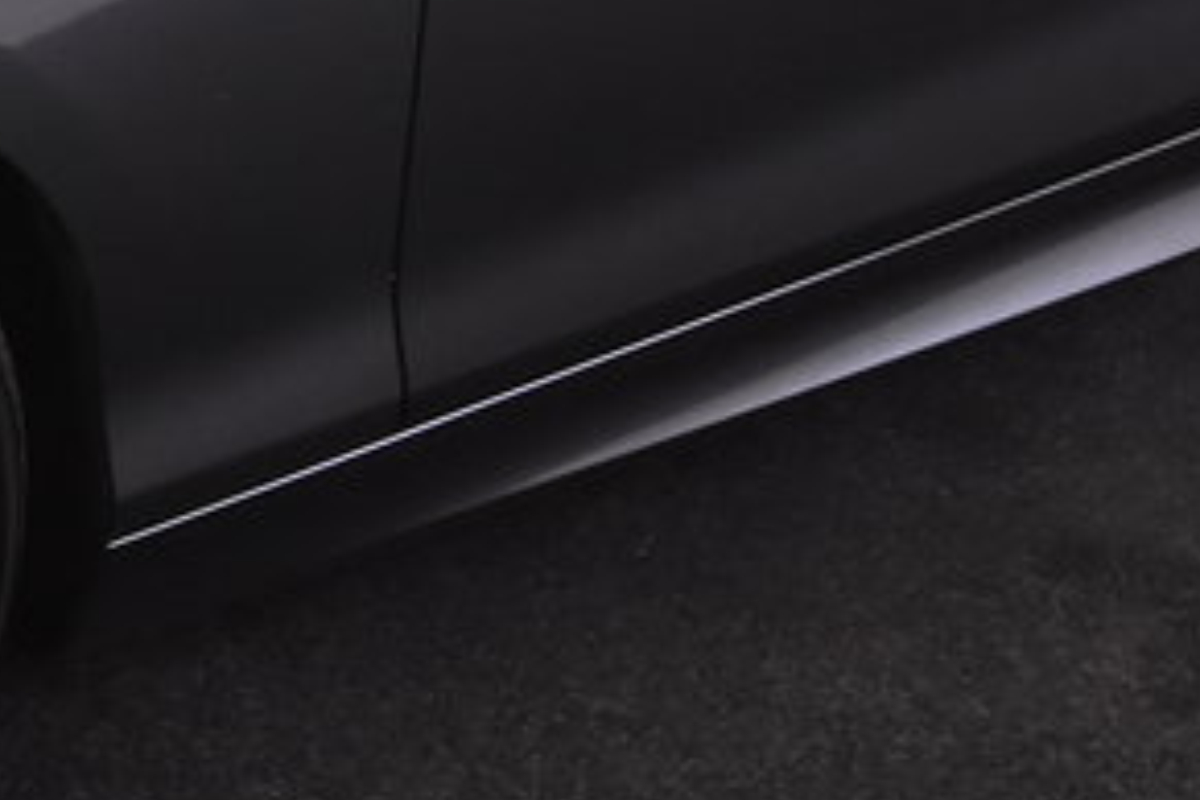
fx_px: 6166
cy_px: -320
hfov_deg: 11.0
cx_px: -33
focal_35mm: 185
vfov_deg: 7.3
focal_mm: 28
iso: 1600
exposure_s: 1/80
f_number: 4.5
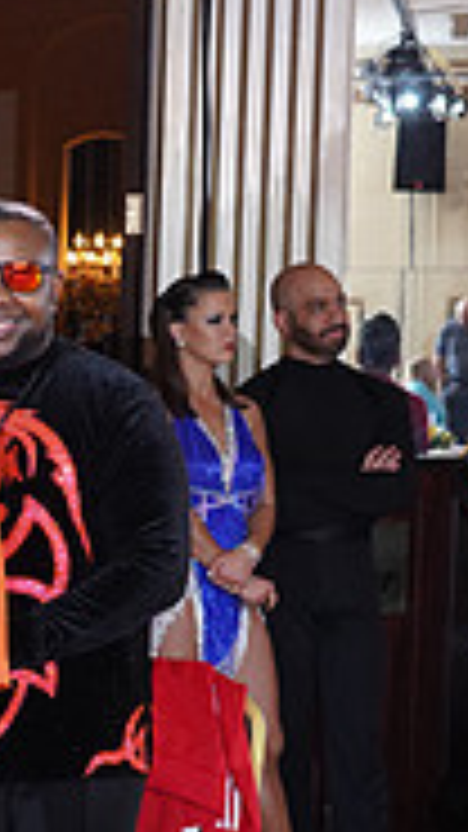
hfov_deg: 7.1
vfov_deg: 13.2
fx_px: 3553
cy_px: 776
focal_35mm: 161
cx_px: -648
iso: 1600
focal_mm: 49
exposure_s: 1/200
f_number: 5.6
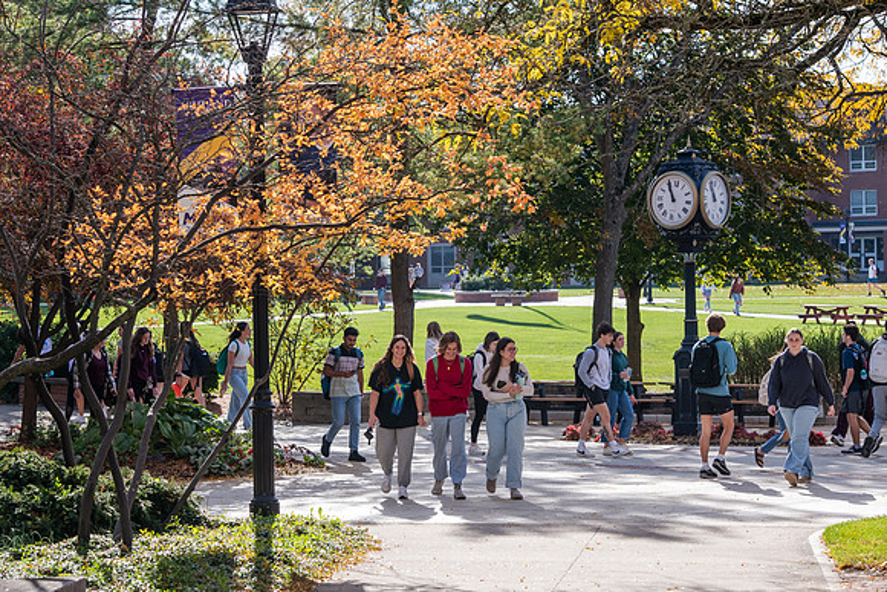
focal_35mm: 105
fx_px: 2588
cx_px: 444
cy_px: 296
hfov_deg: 19.5
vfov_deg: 13.0
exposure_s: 1/400
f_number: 8
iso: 320
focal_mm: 105
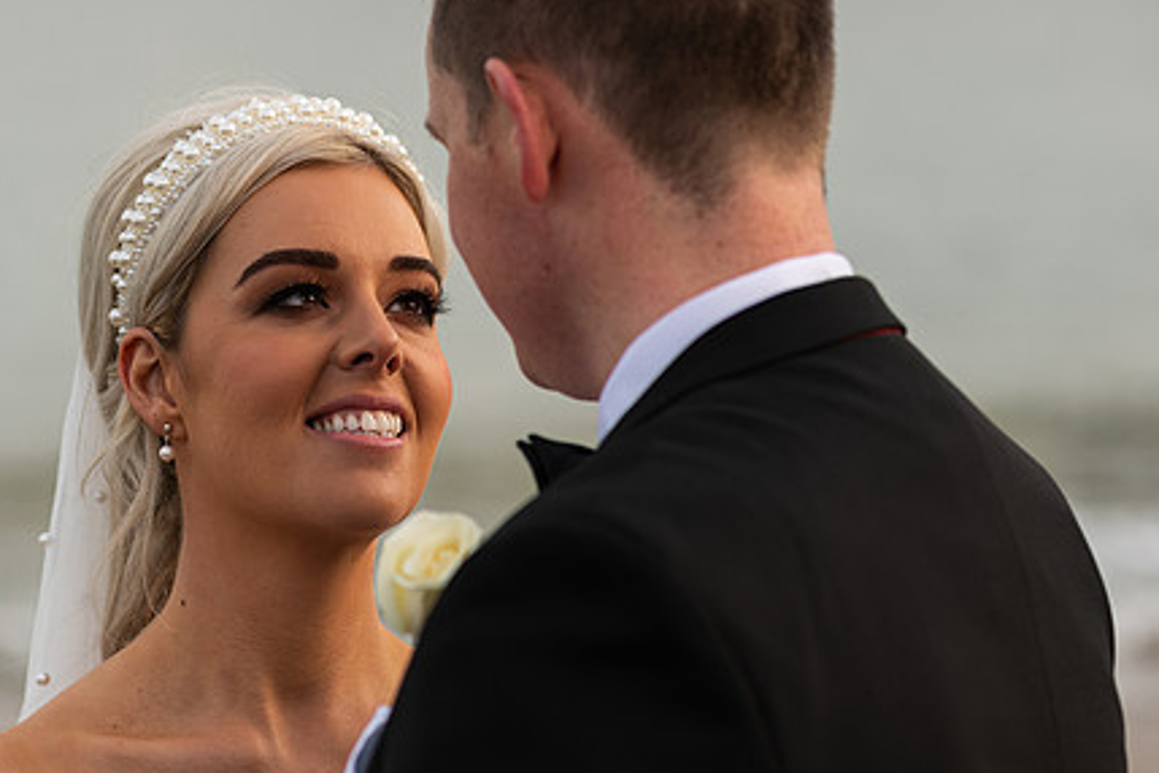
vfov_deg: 9.7
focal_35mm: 142
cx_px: 478
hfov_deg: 14.4
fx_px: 4571
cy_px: 396
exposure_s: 1/200
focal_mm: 105
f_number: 3.5
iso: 80
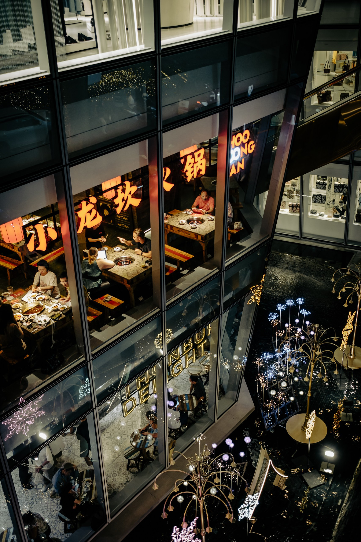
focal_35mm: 35
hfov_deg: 37.9
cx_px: 180
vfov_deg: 54.4
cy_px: 271
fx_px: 526
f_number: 1.8
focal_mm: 23
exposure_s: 1/100
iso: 640
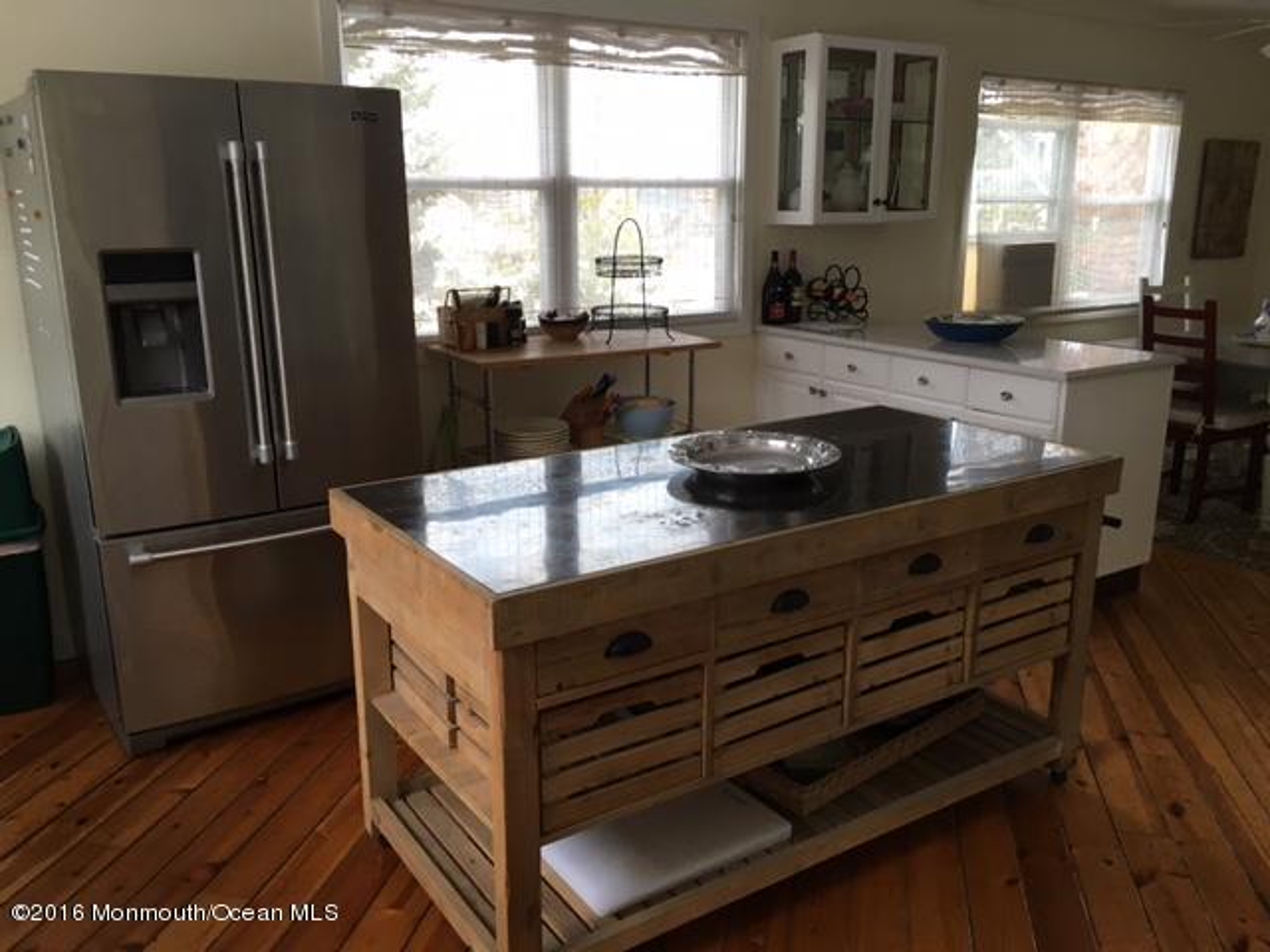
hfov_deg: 61.7
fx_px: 1064
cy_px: 476
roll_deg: -0.6
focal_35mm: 29
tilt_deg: -14.5
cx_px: 635
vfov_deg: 48.2
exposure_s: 1/30
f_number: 2.2
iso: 40
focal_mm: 4.15
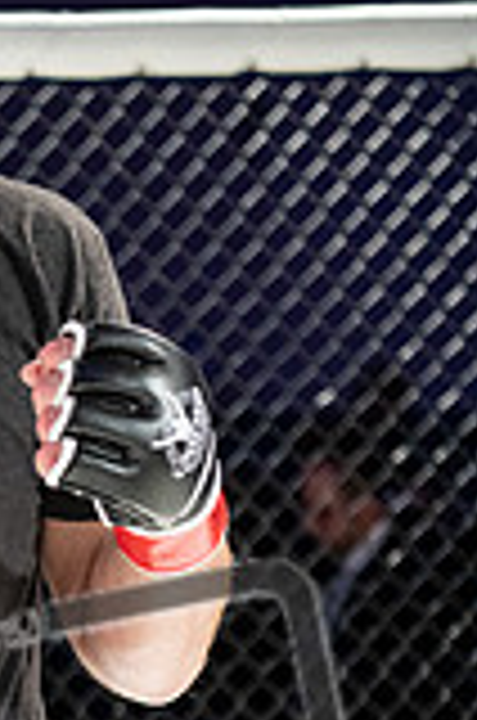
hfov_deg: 9.5
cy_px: 693
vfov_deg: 14.4
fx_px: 2814
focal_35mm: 141
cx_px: -194
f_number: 2.8
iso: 1100
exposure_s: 1/1000
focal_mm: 50
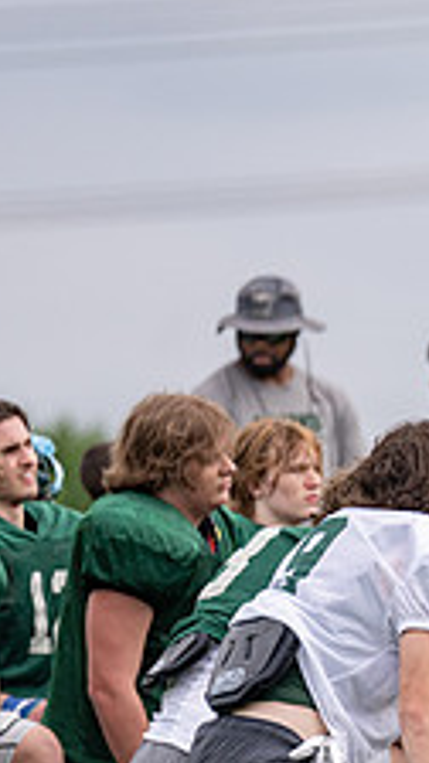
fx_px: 11790
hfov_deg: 2.1
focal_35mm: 583
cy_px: 637
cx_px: 769
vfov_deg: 3.7
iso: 160
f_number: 2.8
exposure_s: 1/2500
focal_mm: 200
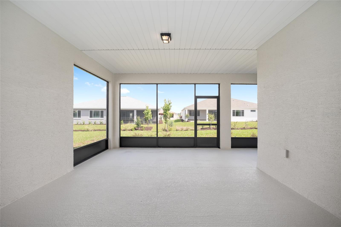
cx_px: 170
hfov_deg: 104.3
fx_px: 133
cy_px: 114
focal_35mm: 14
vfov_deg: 81.2
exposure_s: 1/200
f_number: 7.1
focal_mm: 14
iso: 250
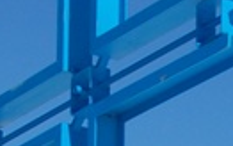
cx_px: 244
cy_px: 306
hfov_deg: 6.4
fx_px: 2074
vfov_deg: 4.0
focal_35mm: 327
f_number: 10
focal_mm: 31
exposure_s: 1/400
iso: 200
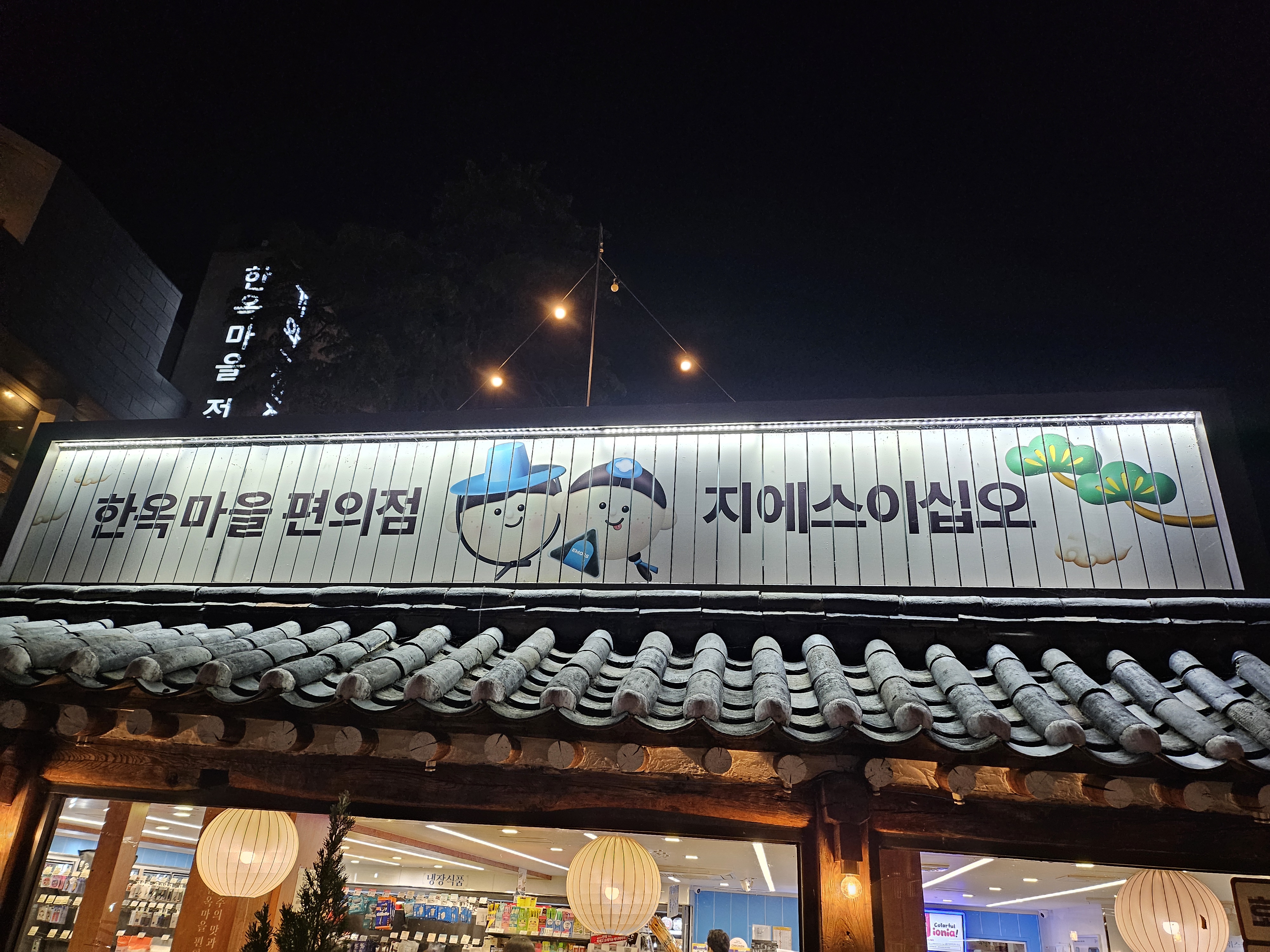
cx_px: 635
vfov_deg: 56.8
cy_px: 476
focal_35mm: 24
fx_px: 881
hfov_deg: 71.6
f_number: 1.8
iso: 400
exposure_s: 1/120
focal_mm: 5
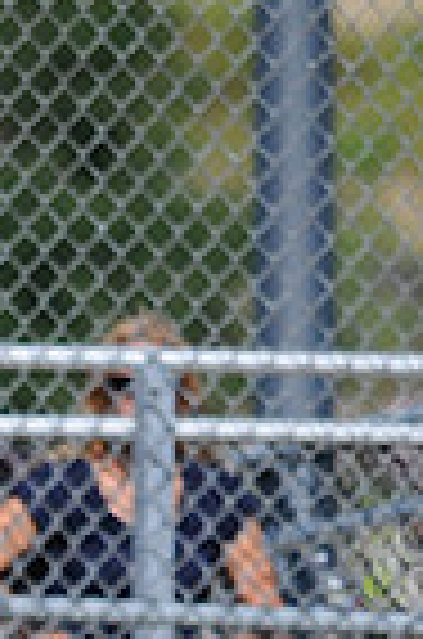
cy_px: 950
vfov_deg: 1.4
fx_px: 25308
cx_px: -173
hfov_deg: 1.0
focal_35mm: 1429
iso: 200
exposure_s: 1/2000
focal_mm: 300
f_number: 4
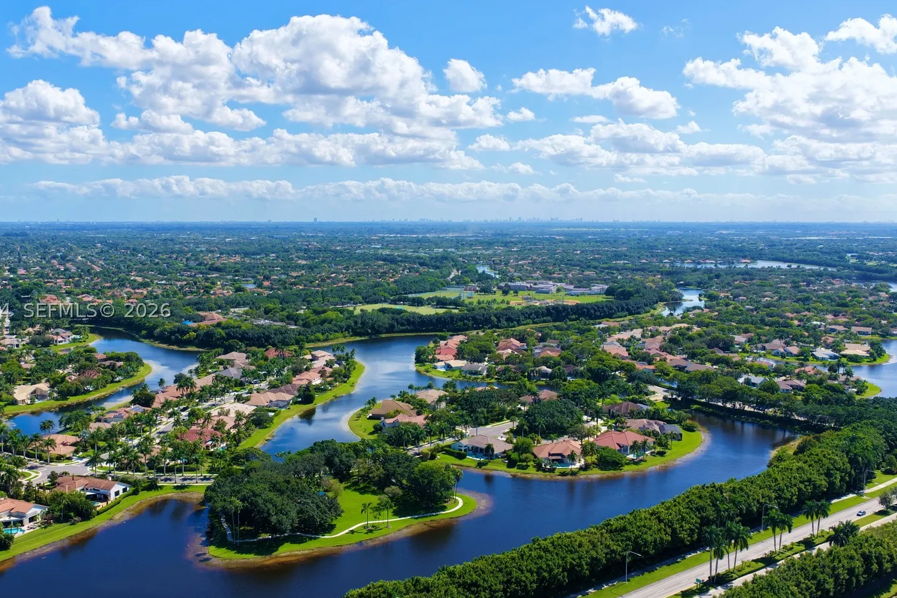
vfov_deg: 41.1
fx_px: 797
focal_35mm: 32
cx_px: 409
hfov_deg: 58.6
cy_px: 310
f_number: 2.8
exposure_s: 1/800
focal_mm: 14.45
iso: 100
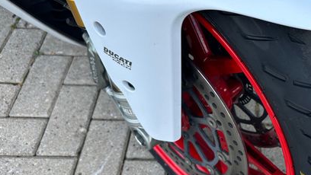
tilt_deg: -49.4
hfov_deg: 47.1
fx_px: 338
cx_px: 242
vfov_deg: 29.0
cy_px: 79
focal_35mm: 41
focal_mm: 6.86
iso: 80
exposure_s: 1/555
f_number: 1.78
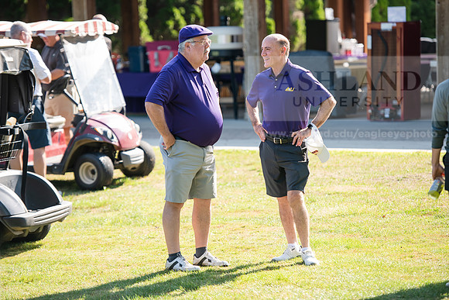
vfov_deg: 8.9
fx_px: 1934
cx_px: 224
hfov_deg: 13.2
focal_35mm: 155
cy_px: 150
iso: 160
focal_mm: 155
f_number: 3.2
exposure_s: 1/400
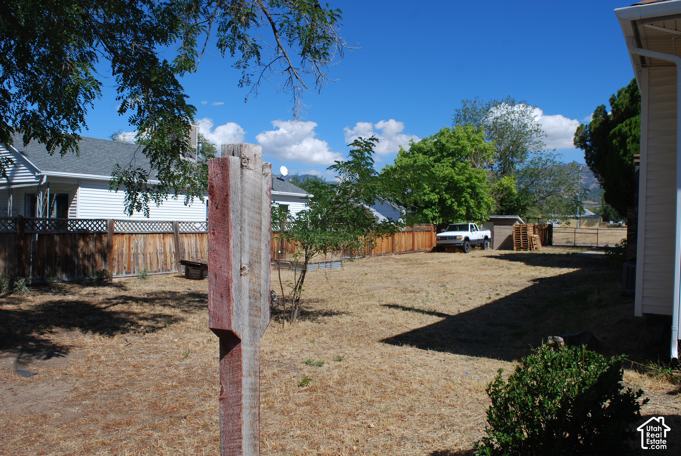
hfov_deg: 67.3
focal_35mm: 27
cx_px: 340
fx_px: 511
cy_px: 228
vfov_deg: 48.1
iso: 100
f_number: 8
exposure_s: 1/250
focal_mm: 18
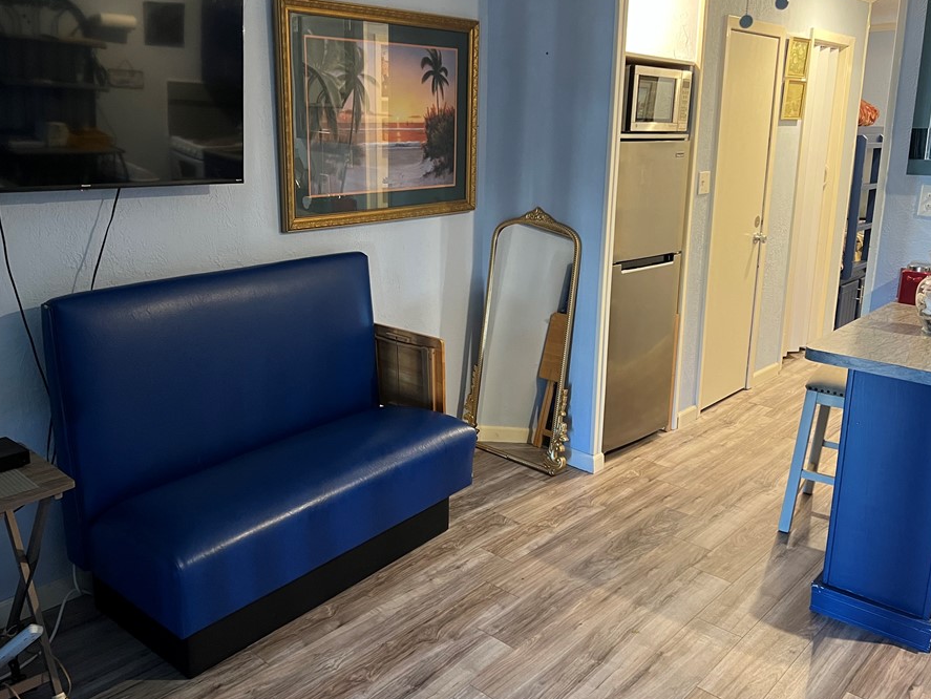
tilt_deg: -12.6
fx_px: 807
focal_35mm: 30
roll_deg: -0.5
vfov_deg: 46.7
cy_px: 311
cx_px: 437
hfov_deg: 59.9
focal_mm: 5.7
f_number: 1.5
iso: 400
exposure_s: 1/40
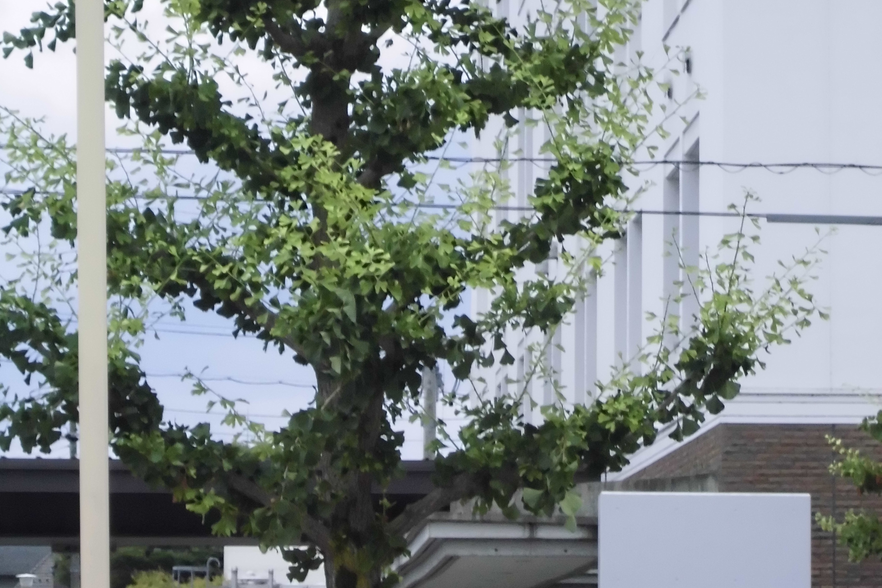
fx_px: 4434
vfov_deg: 7.6
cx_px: 440
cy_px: 296
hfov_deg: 11.4
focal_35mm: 181
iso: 200
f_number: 6.5
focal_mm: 23
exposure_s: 1/60
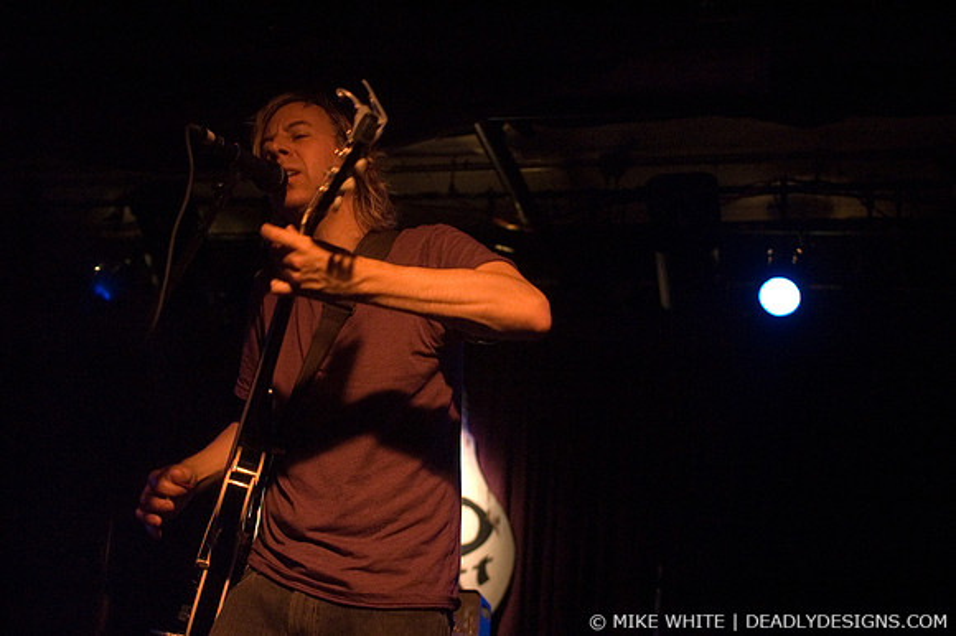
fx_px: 1393
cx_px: 478
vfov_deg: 25.7
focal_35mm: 52
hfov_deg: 37.9
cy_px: 318
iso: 1600
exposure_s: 1/30
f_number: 2.8
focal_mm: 35
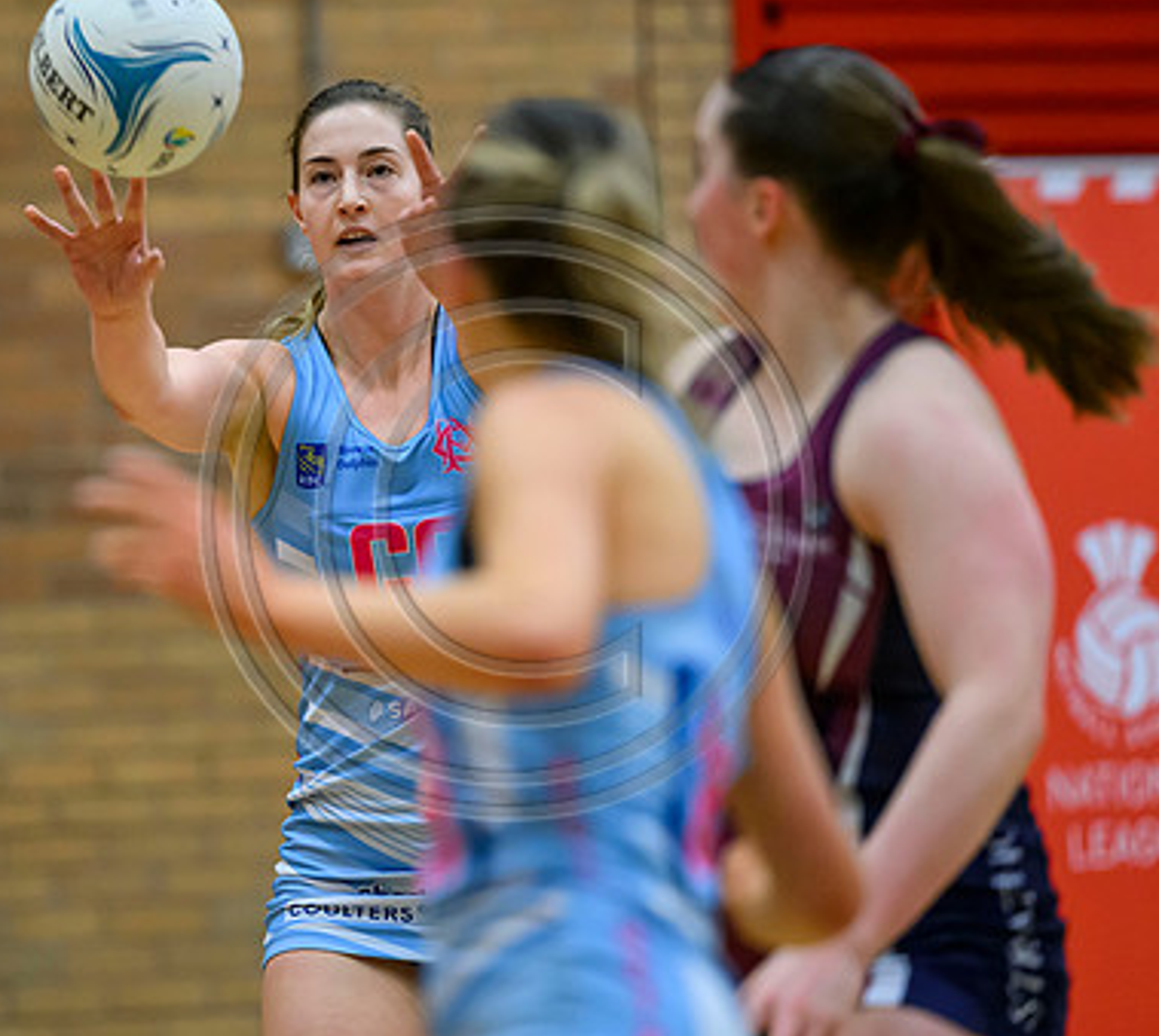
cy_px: 510
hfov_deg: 5.8
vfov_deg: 5.2
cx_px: 244
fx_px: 11464
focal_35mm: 319
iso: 5000
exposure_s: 1/1000
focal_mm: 200
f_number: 2.8
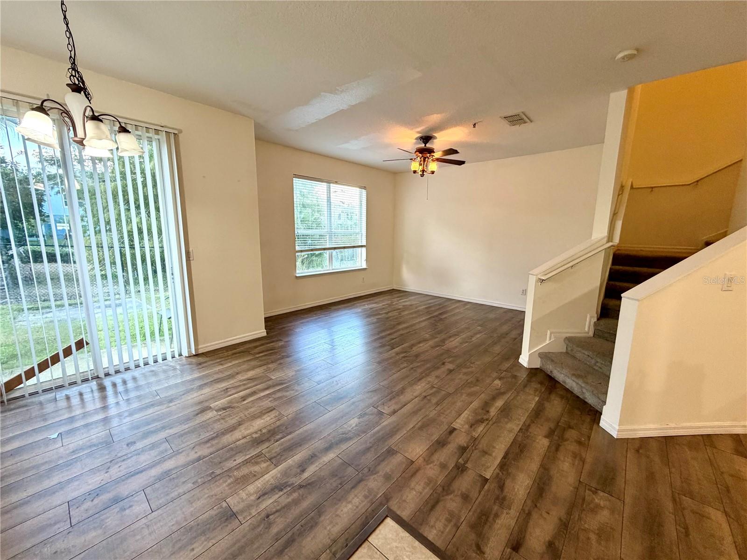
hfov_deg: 102.1
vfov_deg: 85.7
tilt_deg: -9.8
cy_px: 280
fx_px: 302
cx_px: 374
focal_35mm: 14
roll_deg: -1.0
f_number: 2.2
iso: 200
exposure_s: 1/60
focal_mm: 2.22
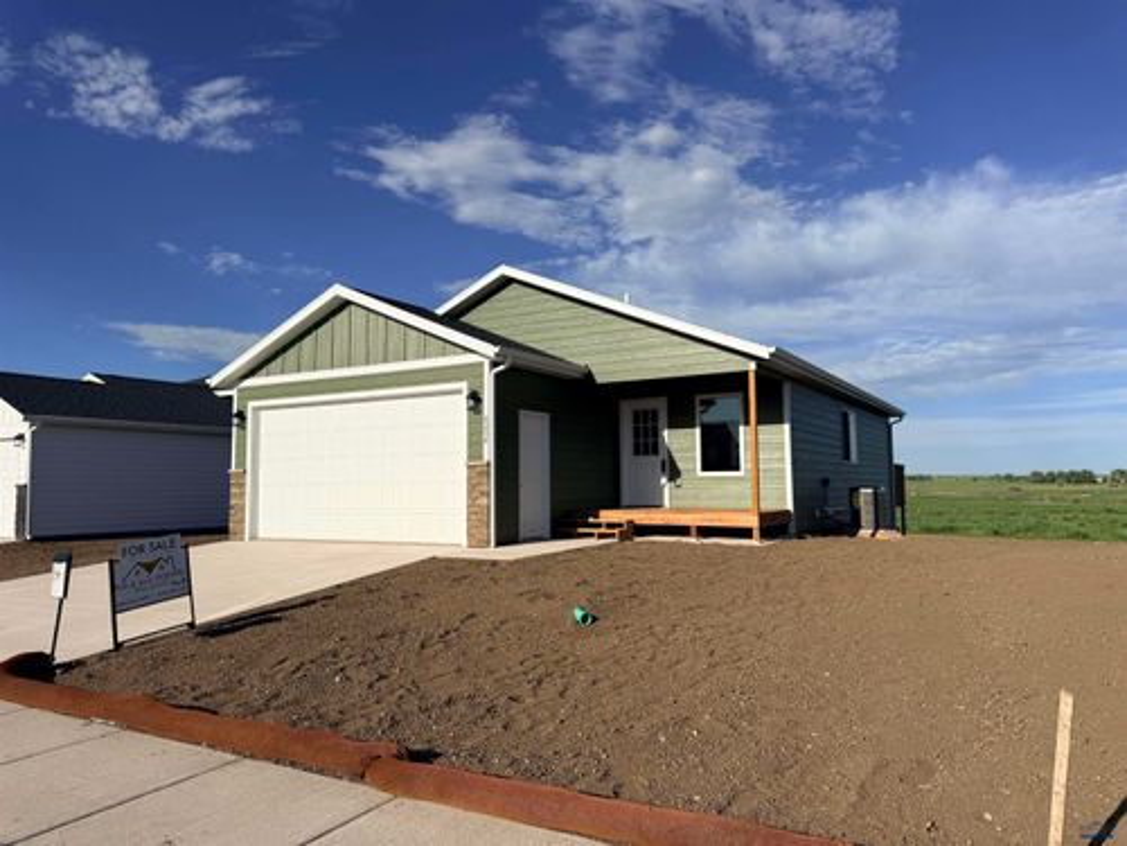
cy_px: 423
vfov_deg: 56.8
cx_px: 564
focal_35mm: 24
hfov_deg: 71.6
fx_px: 781
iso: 80
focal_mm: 6.76
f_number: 1.78
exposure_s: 1/9091
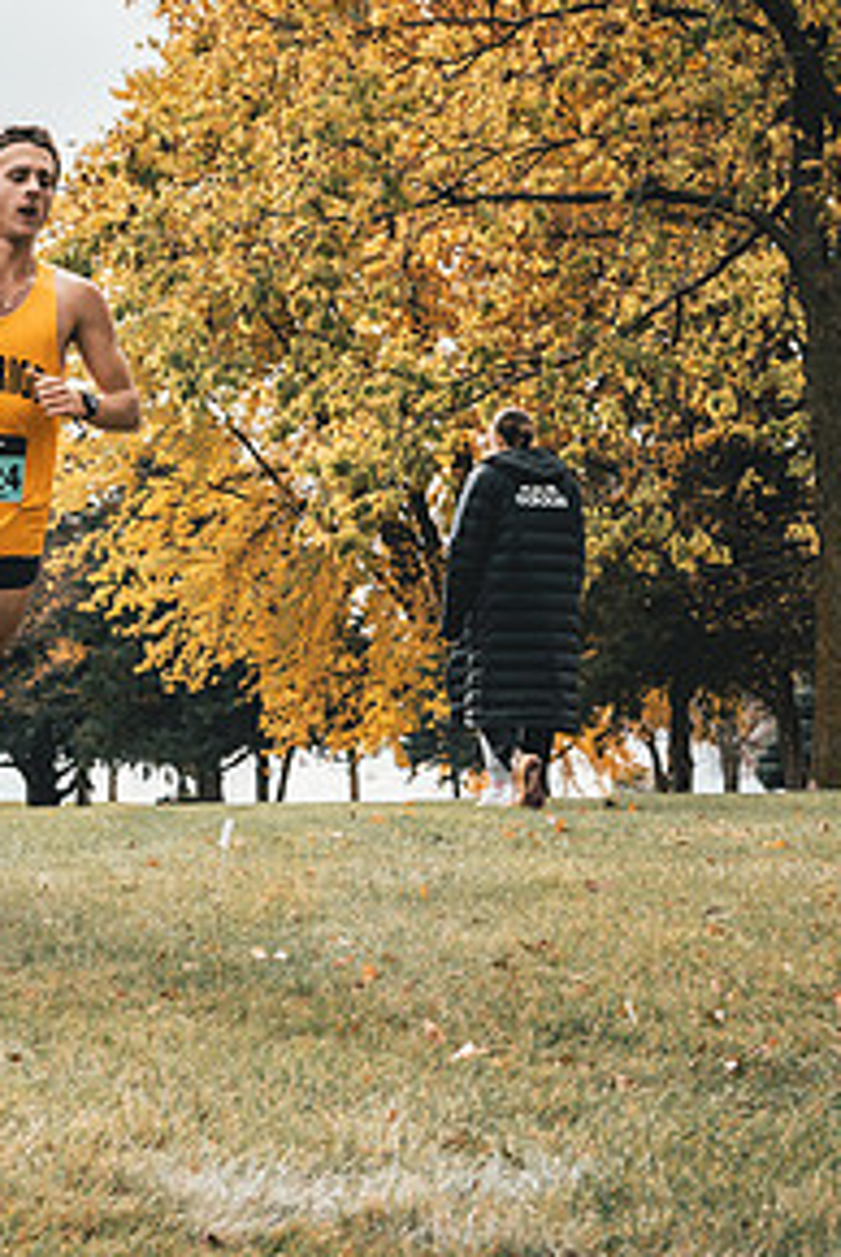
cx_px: -82
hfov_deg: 13.2
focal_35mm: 102
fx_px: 3565
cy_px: 527
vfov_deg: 20.0
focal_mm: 50
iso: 400
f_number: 6.3
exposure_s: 1/1250
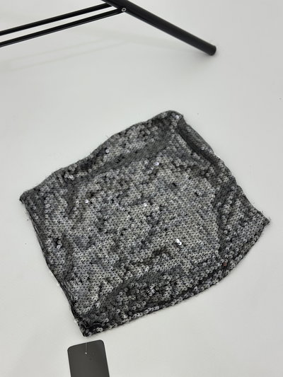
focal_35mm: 48
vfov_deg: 39.6
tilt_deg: -65.2
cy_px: 188
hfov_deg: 30.3
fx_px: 523
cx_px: 142
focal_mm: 6.86
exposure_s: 1/100
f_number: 1.78
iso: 125
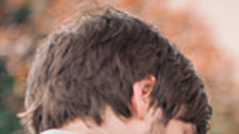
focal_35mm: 868
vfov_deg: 1.4
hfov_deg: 2.5
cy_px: 325
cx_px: 294
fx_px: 5492
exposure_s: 1/200
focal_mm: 200
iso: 125
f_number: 4
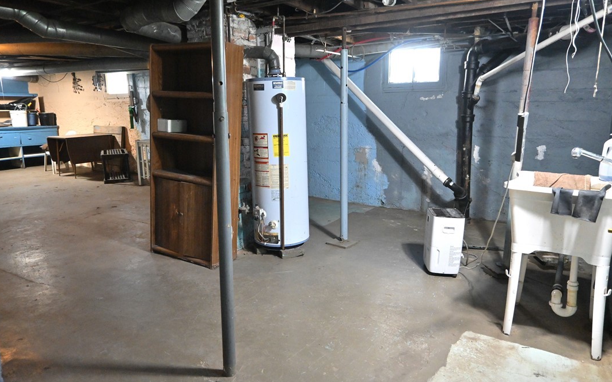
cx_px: 306
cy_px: 197
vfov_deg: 49.3
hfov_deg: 72.6
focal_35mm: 25
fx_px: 417
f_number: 3.5
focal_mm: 16
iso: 3200
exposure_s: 1/125
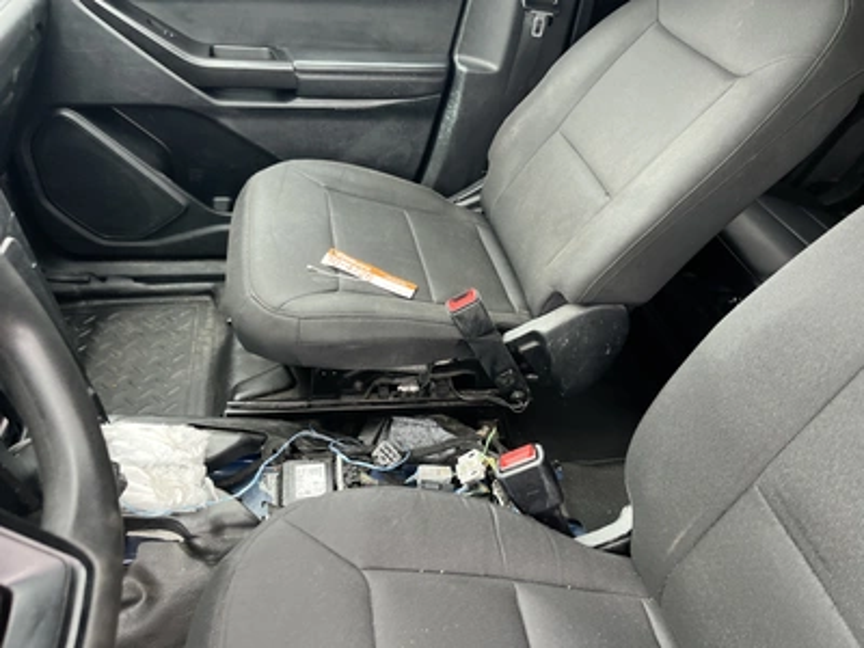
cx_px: 432
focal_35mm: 26
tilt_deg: -58.7
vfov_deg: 53.1
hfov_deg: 67.3
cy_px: 324
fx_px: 649
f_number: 1.6
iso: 125
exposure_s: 1/121
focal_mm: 5.1
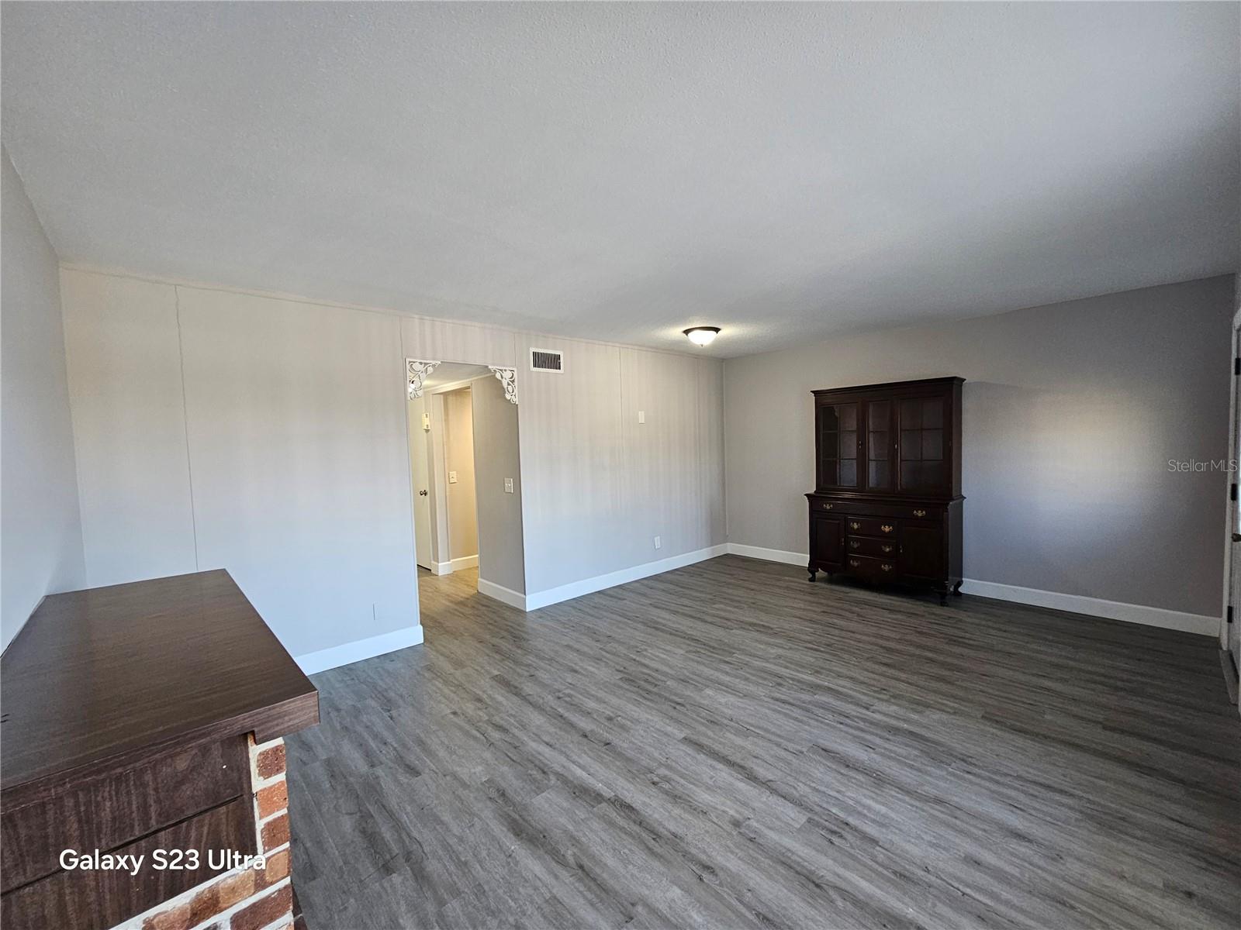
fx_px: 466
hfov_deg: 106.2
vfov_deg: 89.9
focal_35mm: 13
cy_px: 465
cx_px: 620
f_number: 2.2
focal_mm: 2.2
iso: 160
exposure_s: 1/77.4
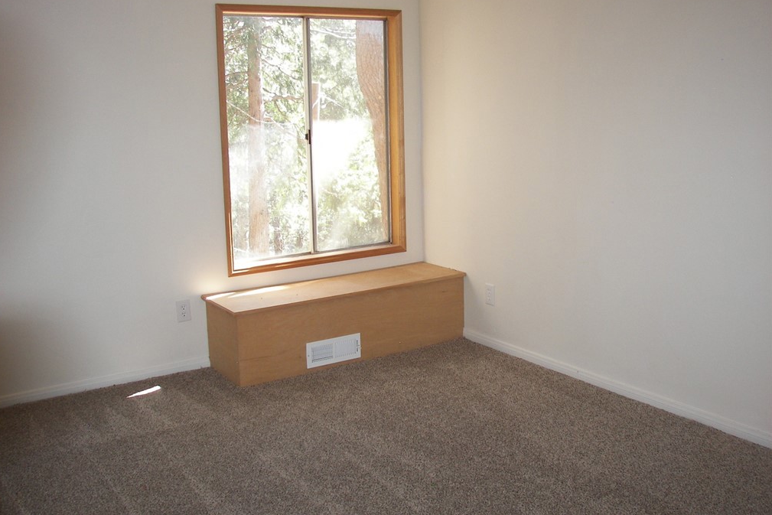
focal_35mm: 38
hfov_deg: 50.7
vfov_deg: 35.1
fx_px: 815
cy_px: 259
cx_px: 381
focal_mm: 6
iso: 64
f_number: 2.8
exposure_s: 1/30
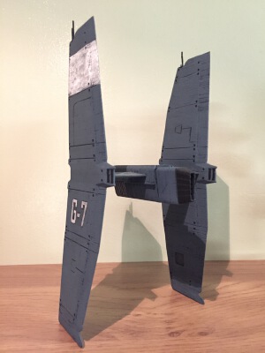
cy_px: 176
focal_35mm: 29
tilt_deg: -4.3
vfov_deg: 61.7
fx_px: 296
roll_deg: +0.3
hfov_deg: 48.2
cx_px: 132
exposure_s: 1/17
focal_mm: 4.15
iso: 1000
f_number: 2.2
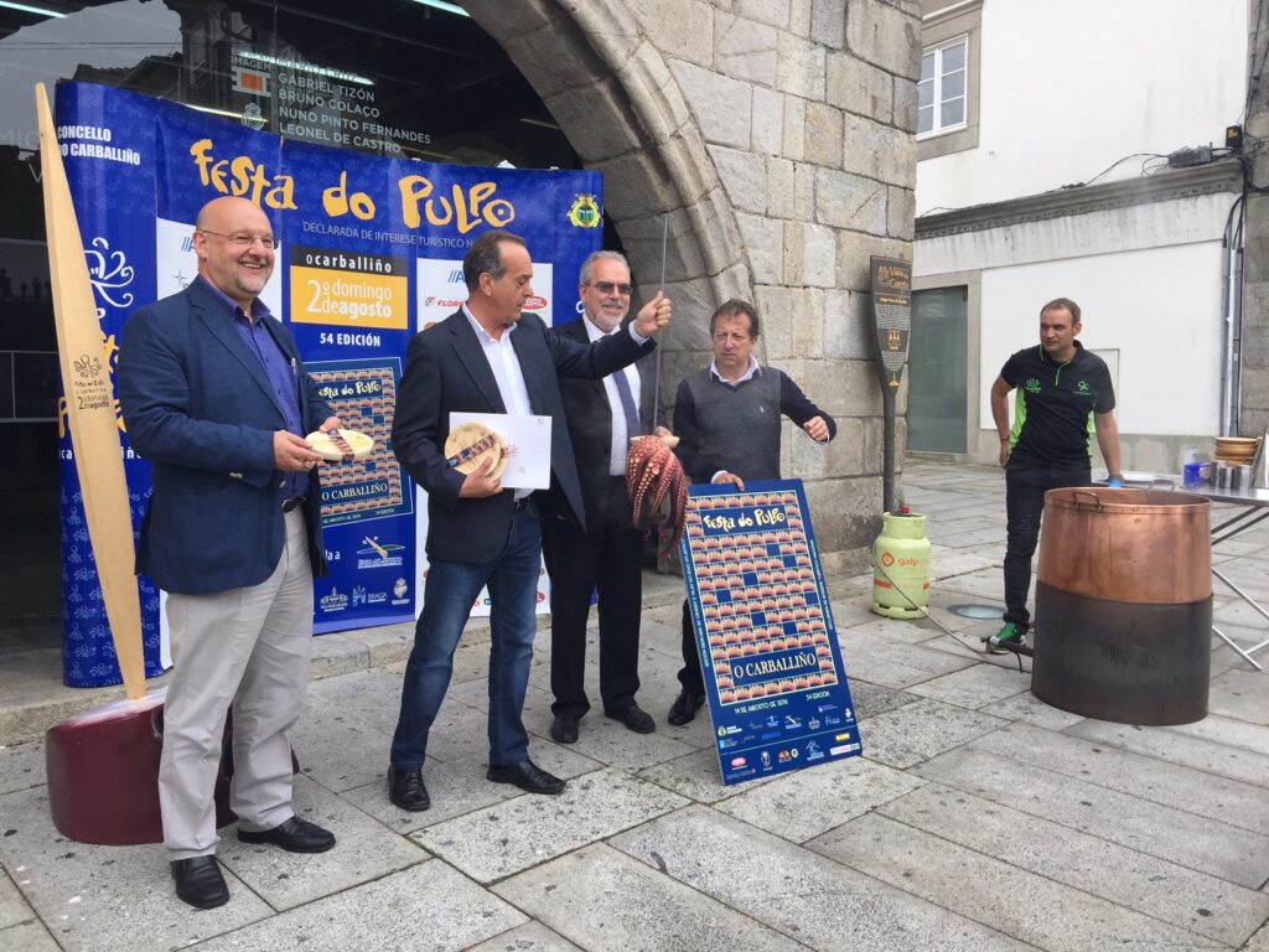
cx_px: 634
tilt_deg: -2.8
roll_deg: -0.4
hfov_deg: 61.7
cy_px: 476
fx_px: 1063
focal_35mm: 29
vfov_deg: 48.2
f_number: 2.2
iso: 32
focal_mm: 4.15
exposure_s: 1/670
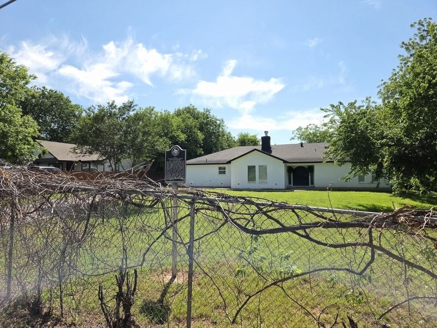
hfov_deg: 73.9
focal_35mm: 23
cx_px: 218
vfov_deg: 58.9
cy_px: 164
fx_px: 290
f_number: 1.8
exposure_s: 1/6409
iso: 80
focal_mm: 5.4
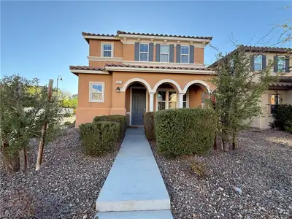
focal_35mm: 14
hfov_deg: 102.1
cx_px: 146
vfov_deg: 85.7
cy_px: 110
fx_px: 118
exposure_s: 1/211
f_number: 2.2
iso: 50
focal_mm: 2.22
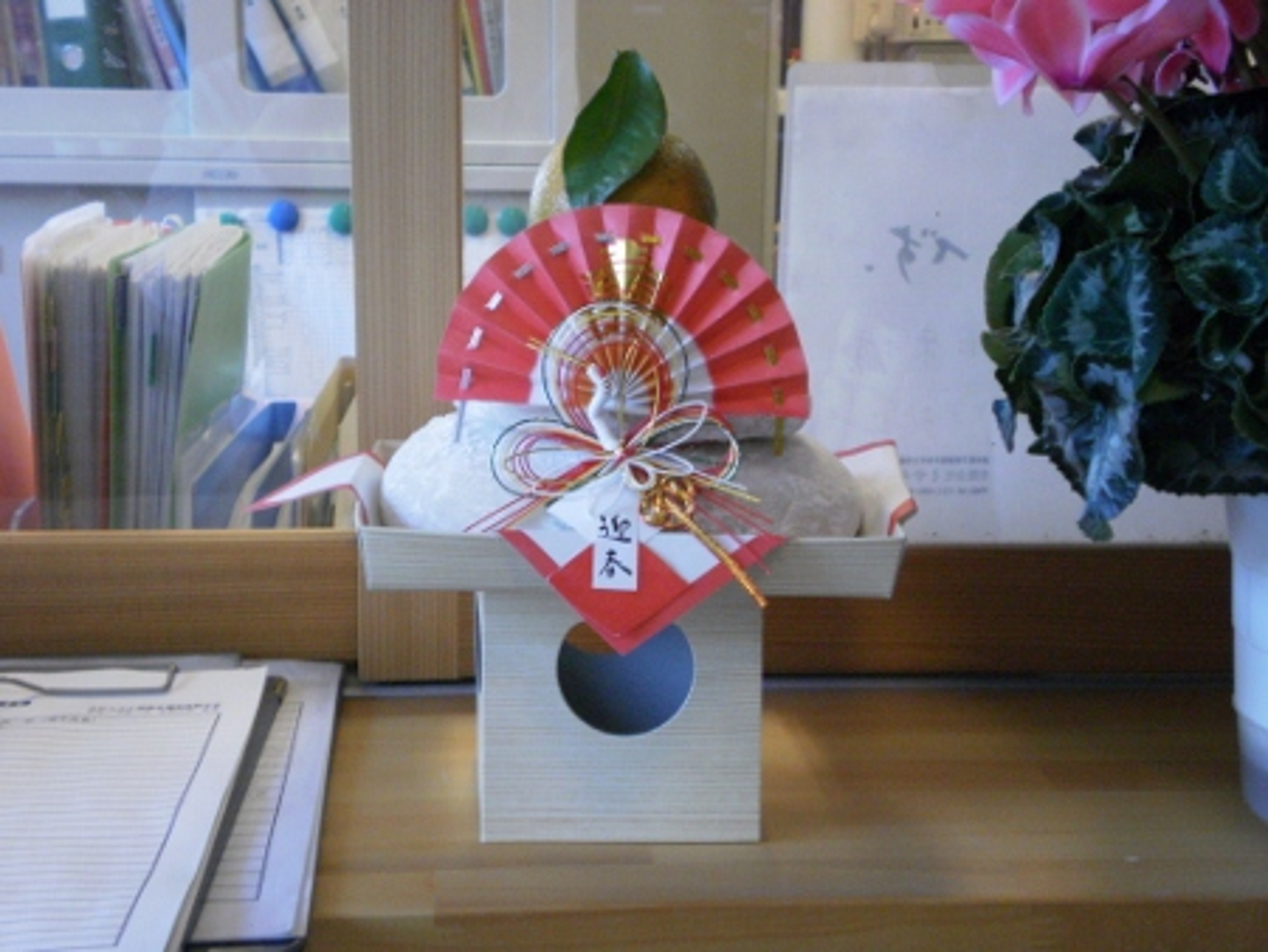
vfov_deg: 24.8
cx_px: 634
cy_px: 476
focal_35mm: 59
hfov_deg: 32.7
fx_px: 2162
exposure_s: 1/60
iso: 400
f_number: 4.2
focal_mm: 10.3
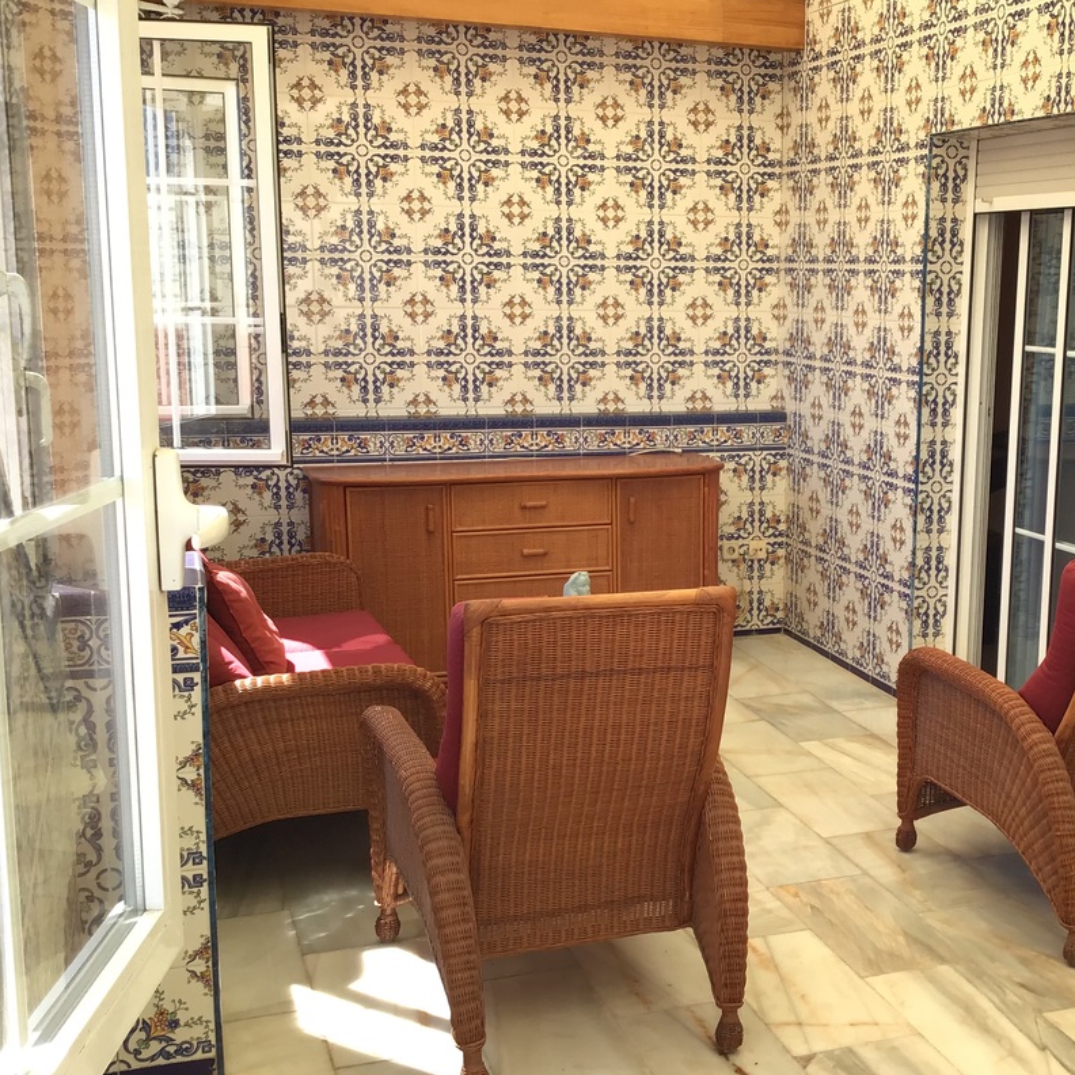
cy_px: 587
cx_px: 764
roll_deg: -0.4
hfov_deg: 36.9
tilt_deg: -13.9
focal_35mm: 45
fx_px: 1581
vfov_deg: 37.5
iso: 25
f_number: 2.4
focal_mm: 3.3
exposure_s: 1/237
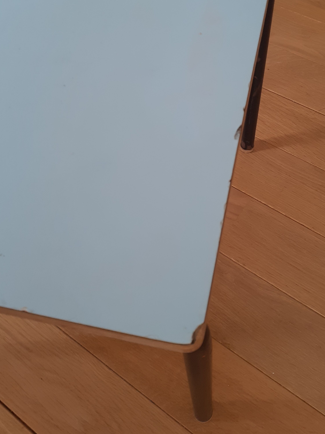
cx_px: 201
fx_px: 463
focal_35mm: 37
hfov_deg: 38.4
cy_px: 162
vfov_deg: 49.6
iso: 64
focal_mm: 3.6
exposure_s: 1/100
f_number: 1.9
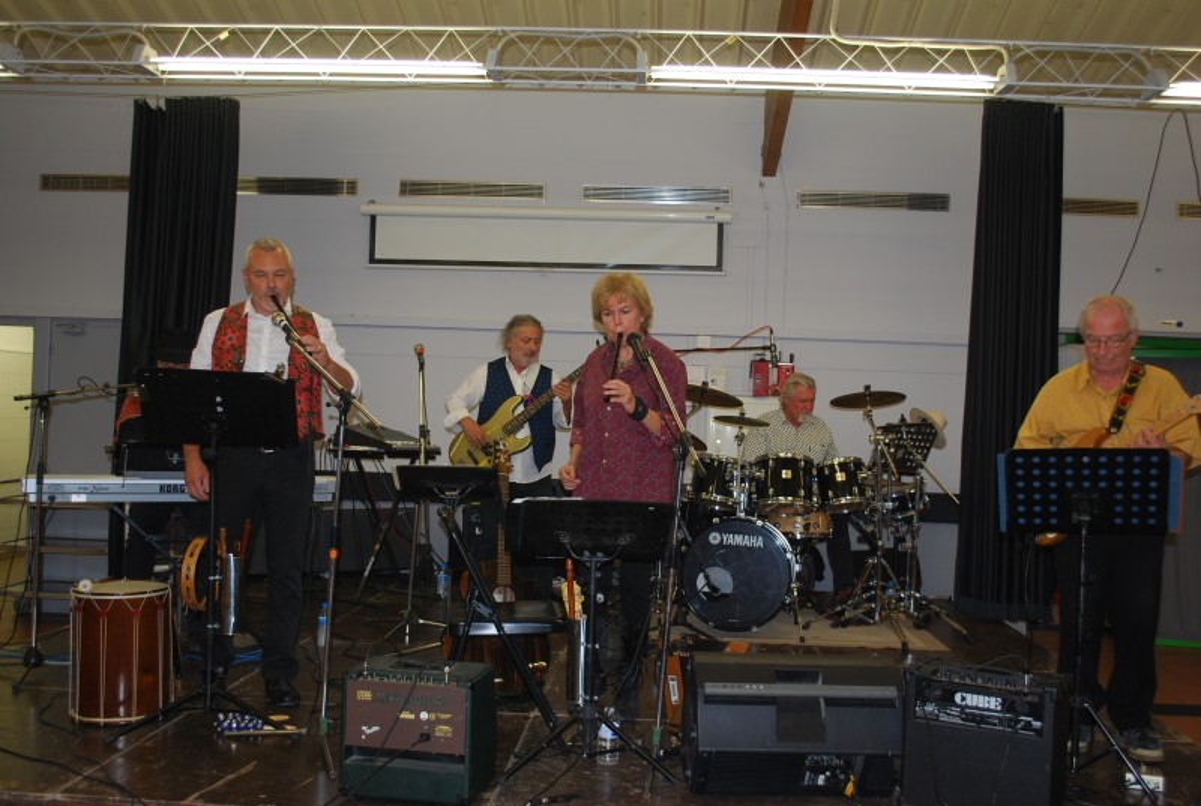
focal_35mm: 36
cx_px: 600
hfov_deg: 53.0
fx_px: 1203
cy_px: 403
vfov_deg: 37.0
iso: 220
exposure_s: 1/60
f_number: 4.2
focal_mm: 24
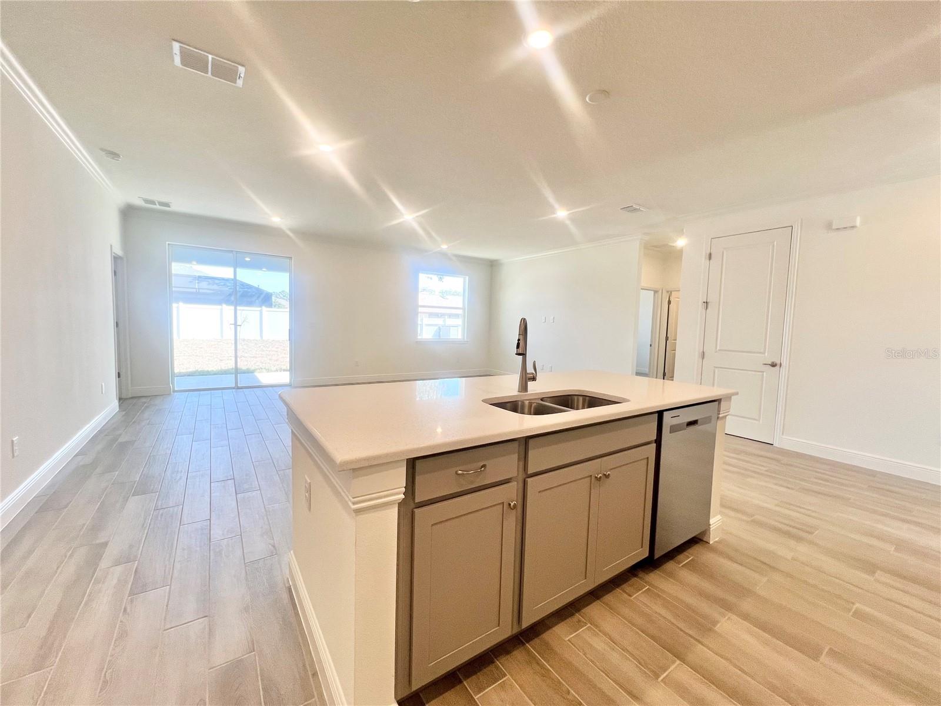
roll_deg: -1.8
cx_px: 470
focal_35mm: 13
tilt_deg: -5.0
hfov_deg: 106.2
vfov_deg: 89.9
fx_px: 353
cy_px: 353
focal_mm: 1.57
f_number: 1.8
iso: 80
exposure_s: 1/120
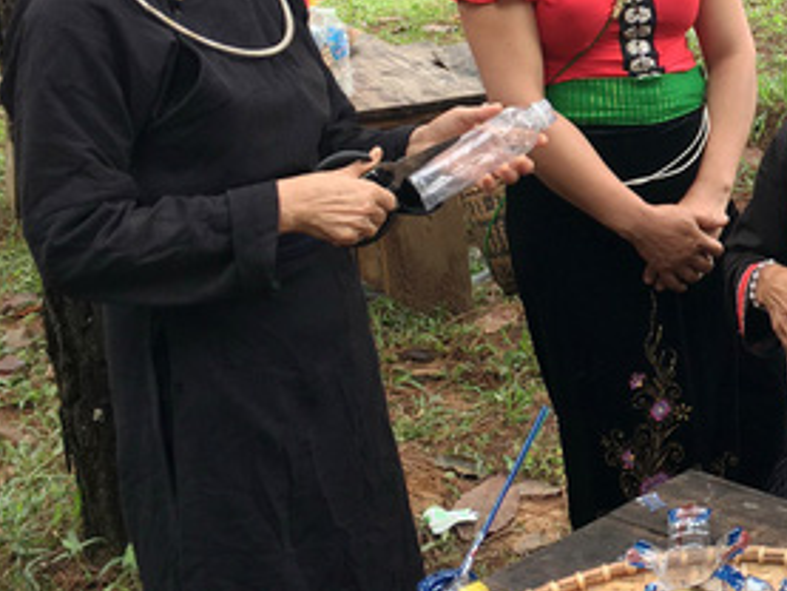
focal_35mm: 67
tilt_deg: -17.4
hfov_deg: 27.2
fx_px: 1524
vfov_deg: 21.8
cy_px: 179
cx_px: 798
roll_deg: +1.2
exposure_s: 1/50
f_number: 2.2
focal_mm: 4.15
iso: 25
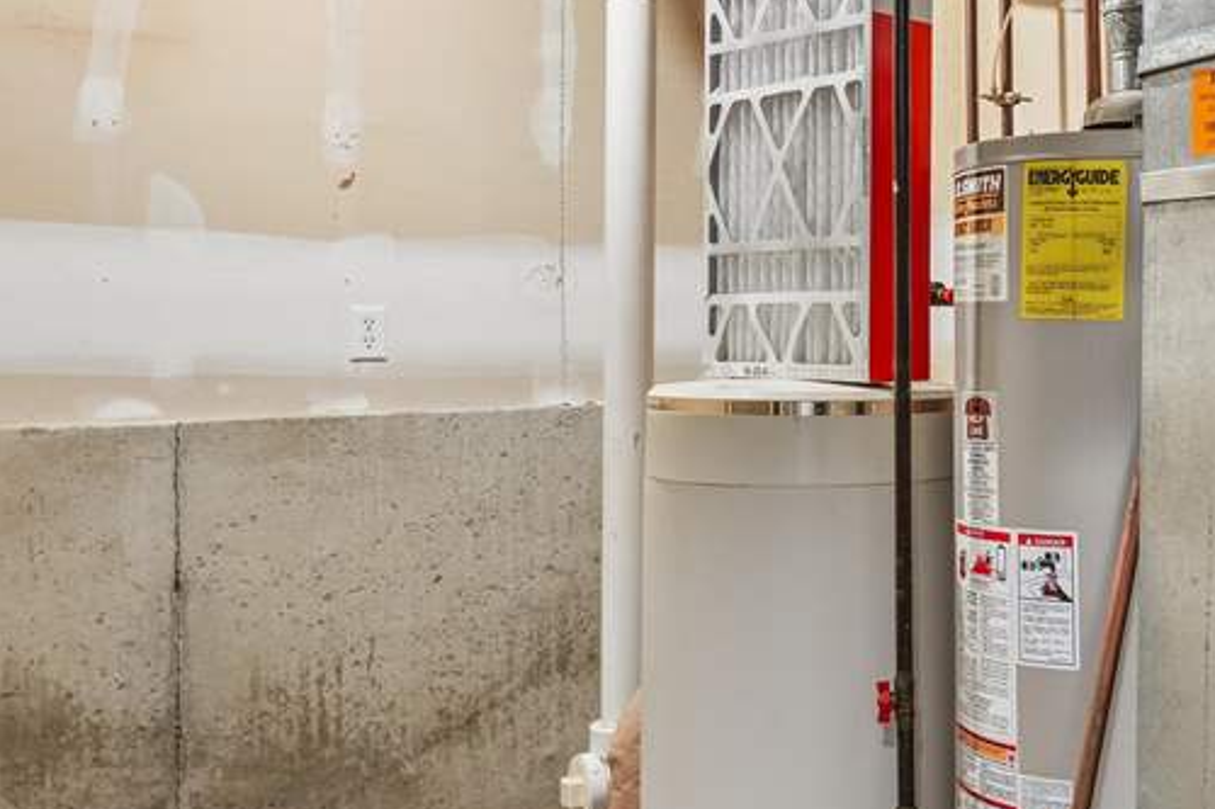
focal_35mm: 41
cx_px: 1162
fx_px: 1383
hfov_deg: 42.2
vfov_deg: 32.4
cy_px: 288
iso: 400
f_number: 10
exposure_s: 1/1.67
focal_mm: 16
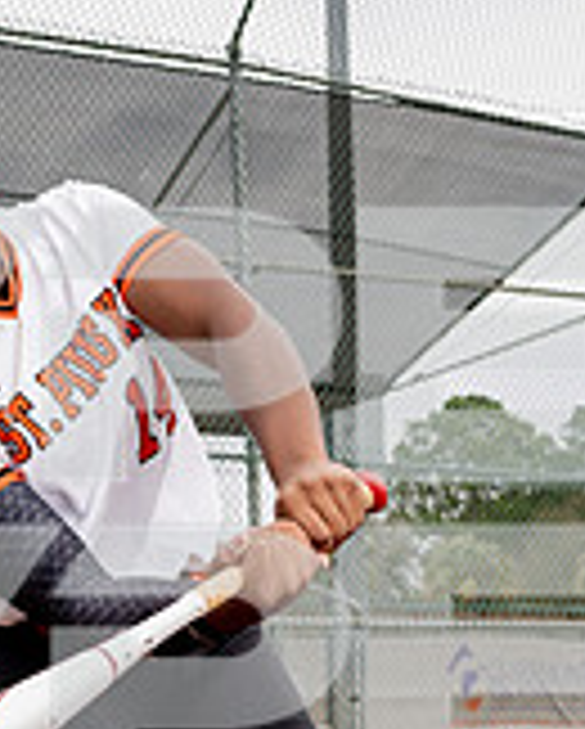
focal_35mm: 91
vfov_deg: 20.6
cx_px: 0
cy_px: 666
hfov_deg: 16.6
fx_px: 1966
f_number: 5
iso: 64
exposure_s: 1/250
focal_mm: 35
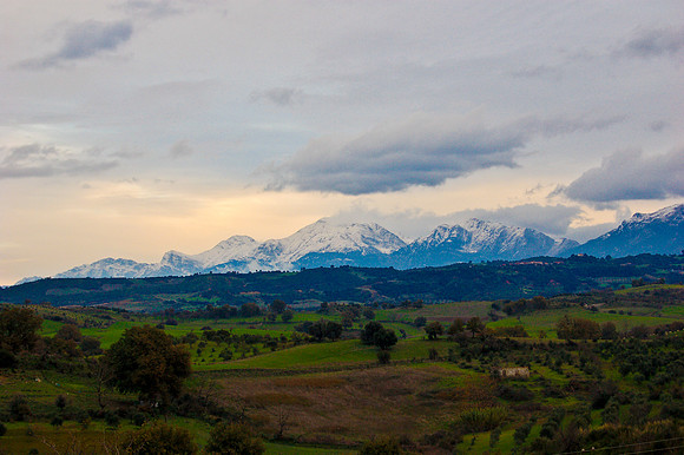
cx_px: 342
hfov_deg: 24.6
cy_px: 228
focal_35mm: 82
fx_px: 1567
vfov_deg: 16.5
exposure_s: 1/80
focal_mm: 55
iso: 400
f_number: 8
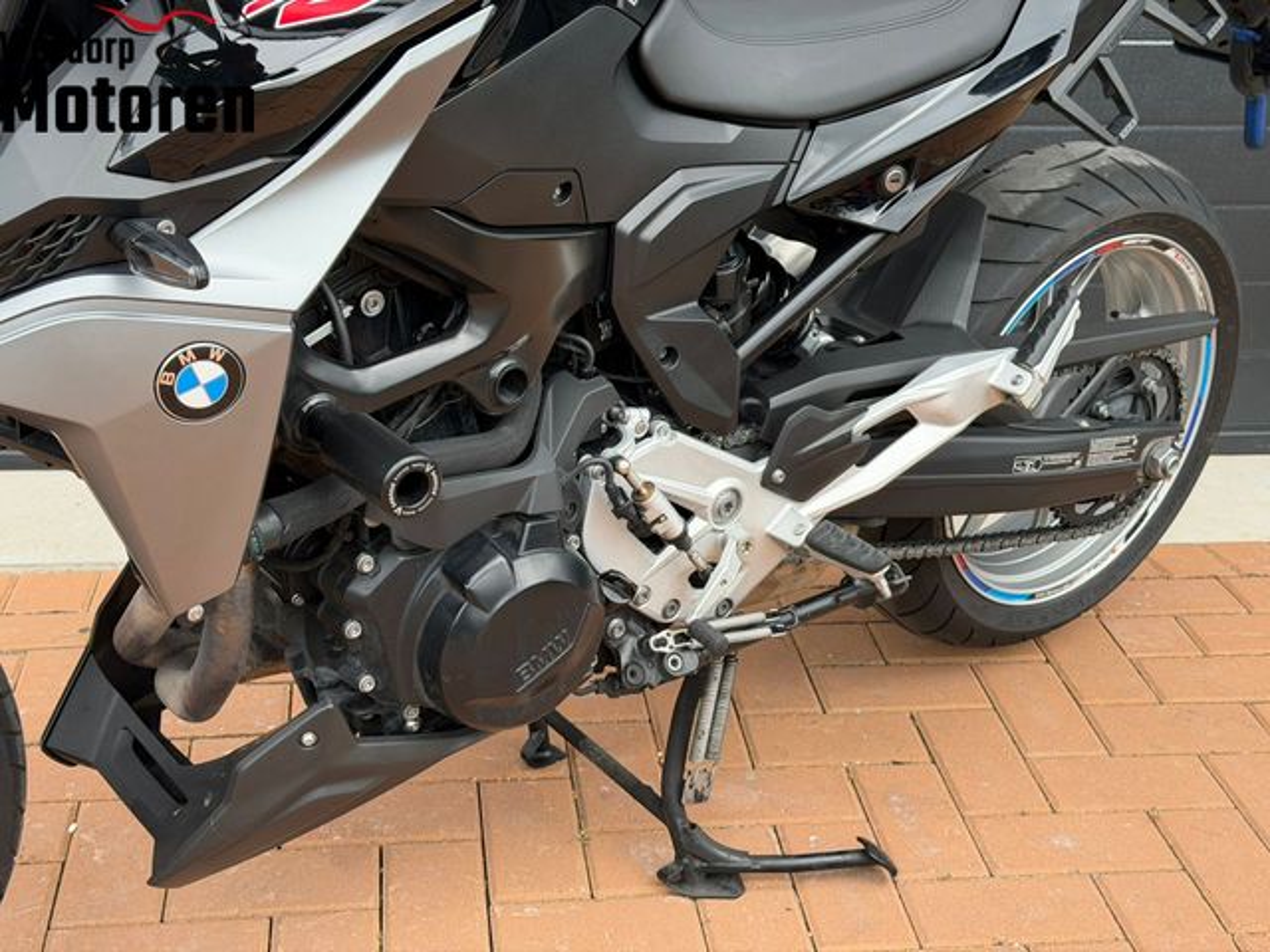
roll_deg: -2.2
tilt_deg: -23.8
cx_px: 635
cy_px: 476
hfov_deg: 39.7
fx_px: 1761
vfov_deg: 30.3
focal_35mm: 48
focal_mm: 6.76
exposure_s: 1/1513
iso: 100
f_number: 1.78
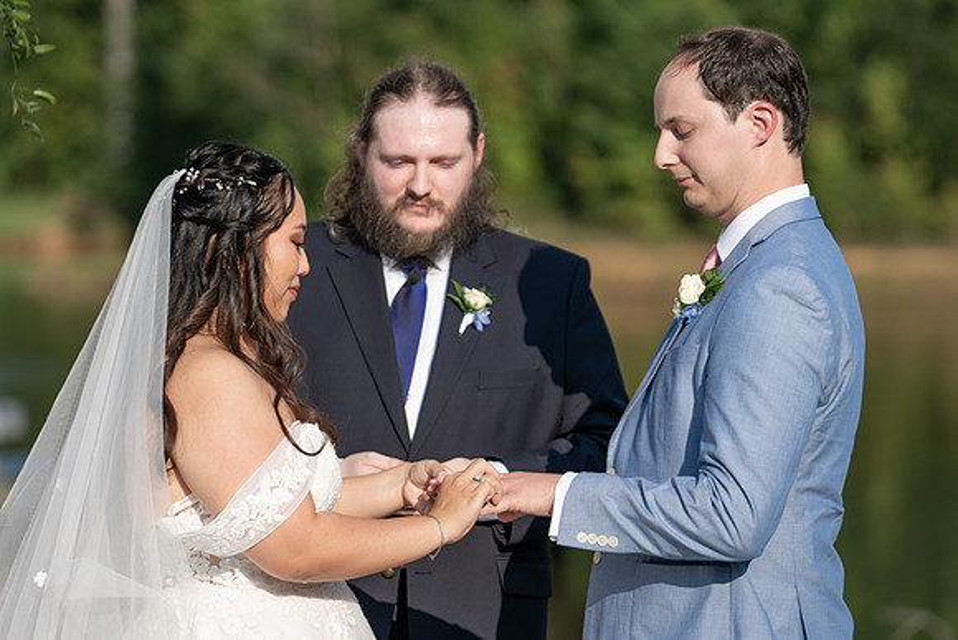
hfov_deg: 9.1
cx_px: 396
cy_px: 314
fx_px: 5997
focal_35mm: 225
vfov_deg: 6.1
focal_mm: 192
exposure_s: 1/1000
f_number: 4
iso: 100
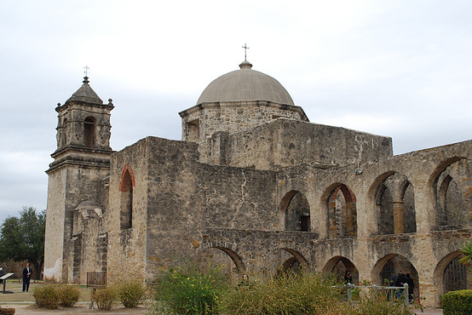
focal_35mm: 44
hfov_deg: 44.5
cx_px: 232
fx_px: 577
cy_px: 156
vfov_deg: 30.5
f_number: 7.1
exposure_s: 1/200
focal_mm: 28
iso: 100
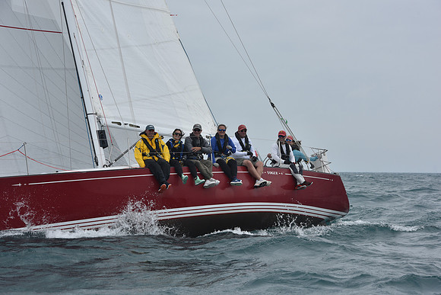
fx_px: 1225
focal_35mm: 100
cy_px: 148
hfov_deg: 20.4
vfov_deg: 13.7
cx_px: 220
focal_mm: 100
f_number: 9
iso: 250
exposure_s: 1/800
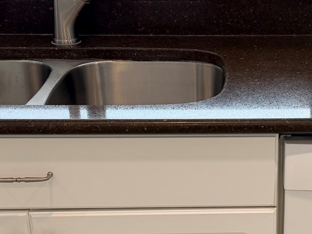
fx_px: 721
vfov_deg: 18.3
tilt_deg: -24.4
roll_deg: +0.0
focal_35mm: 80
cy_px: 170
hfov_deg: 24.0
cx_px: 251
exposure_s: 1/120
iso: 200
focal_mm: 6.76
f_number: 1.78
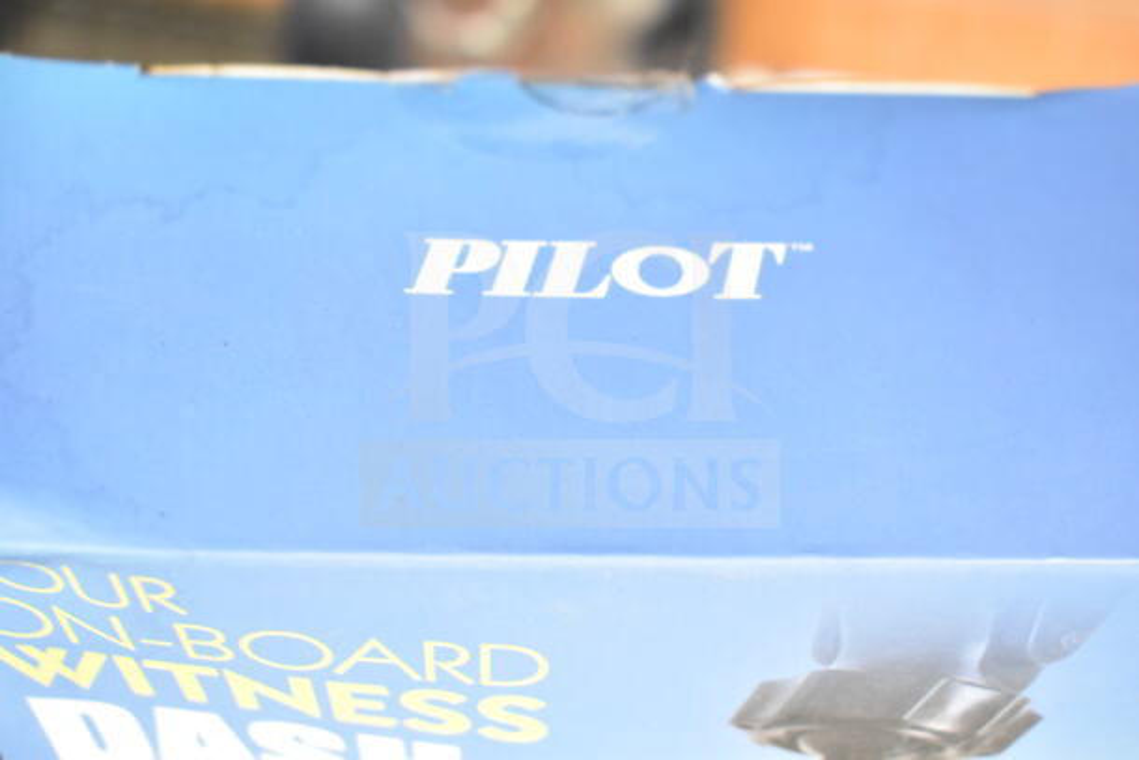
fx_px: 1519
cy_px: 380
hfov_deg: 41.1
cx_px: 570
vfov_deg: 28.1
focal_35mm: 48
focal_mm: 32
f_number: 5
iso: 1600
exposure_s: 1/100
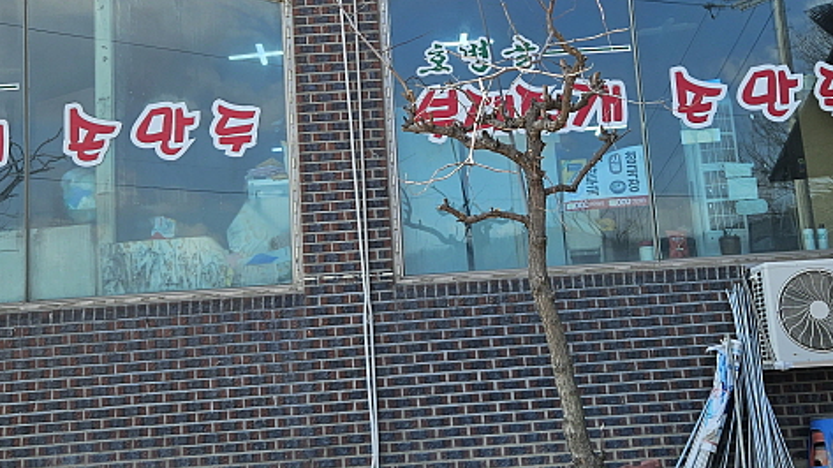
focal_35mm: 53
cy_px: 141
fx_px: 1171
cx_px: 409
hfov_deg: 39.2
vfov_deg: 22.5
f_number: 1.8
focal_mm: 5.4
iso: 25
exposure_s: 1/1016
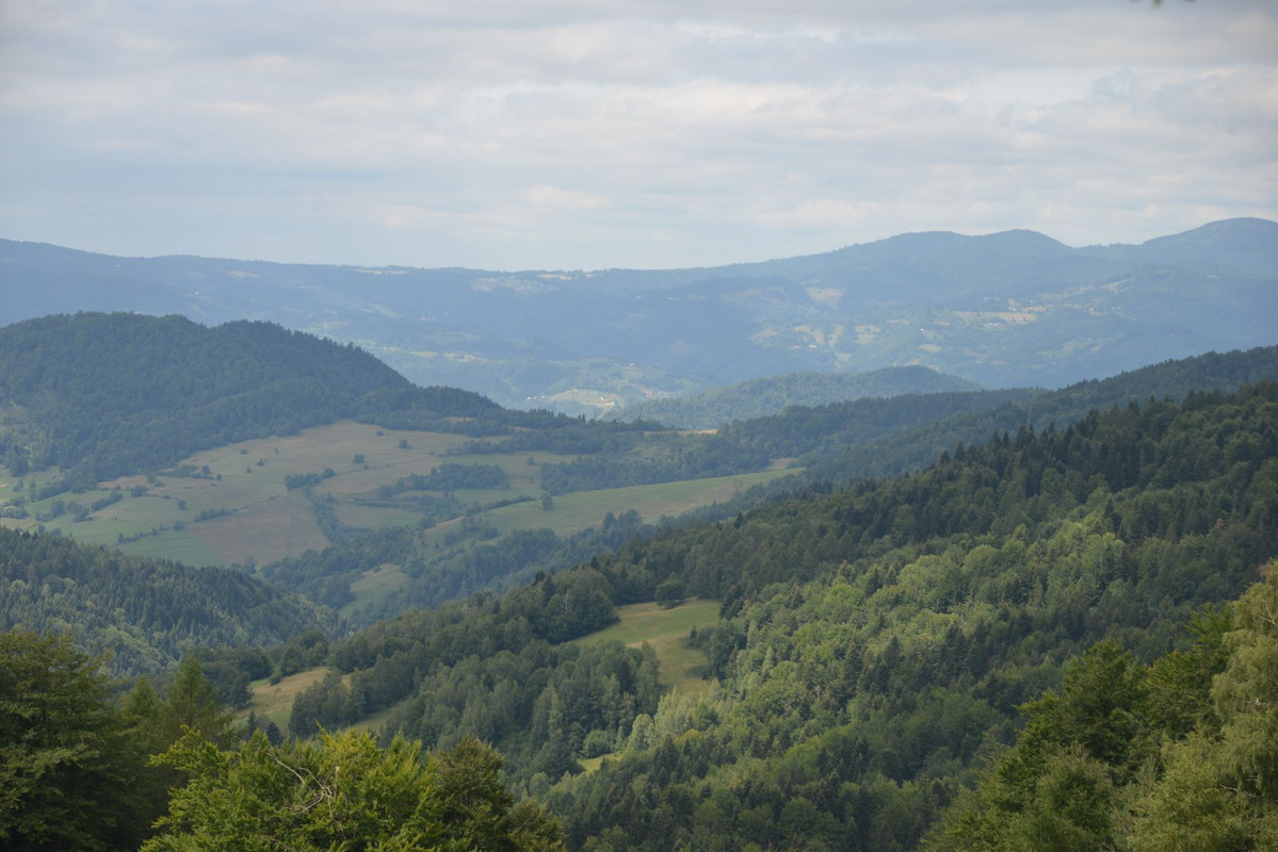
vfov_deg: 13.7
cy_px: 426
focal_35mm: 100
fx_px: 3551
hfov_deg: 20.4
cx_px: 639
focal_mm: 100
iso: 100
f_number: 6.3
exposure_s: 1/160
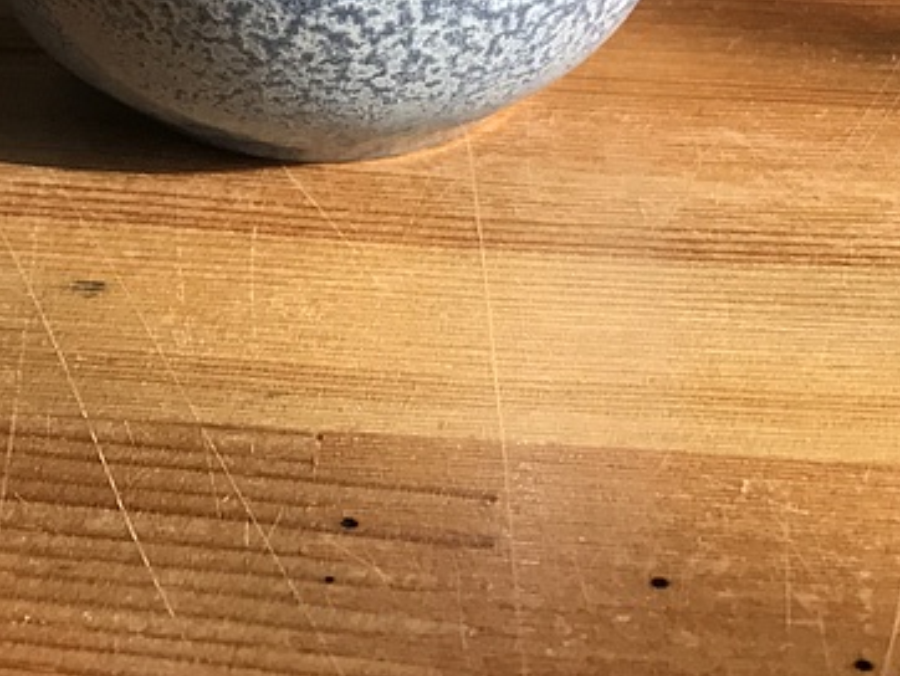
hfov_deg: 19.7
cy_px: -301
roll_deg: +1.1
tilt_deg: -21.2
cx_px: 259
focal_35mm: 99
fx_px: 2576
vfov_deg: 14.1
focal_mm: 3.99
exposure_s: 1/115
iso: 20
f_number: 1.8
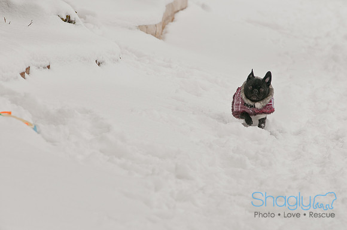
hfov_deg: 6.9
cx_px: 174
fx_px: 2888
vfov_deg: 4.6
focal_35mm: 300
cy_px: 115
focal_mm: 200
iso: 200
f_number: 5.6
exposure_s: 1/1600
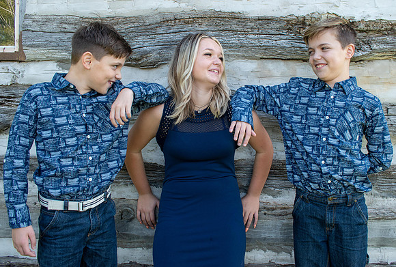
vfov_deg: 39.8
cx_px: 221
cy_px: 119
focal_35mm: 33
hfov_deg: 56.3
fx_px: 369
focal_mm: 20
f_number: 6.3
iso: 400
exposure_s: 1/160
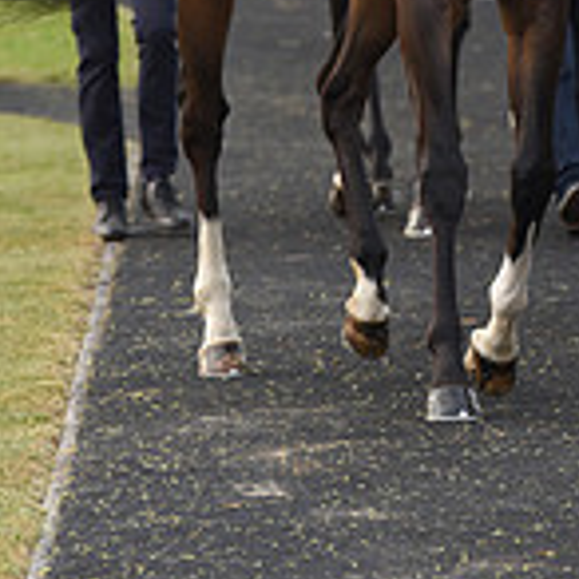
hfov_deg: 3.3
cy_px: -250
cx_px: 490
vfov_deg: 3.3
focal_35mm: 525
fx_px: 9935
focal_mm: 200
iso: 1000
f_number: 5
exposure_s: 1/800
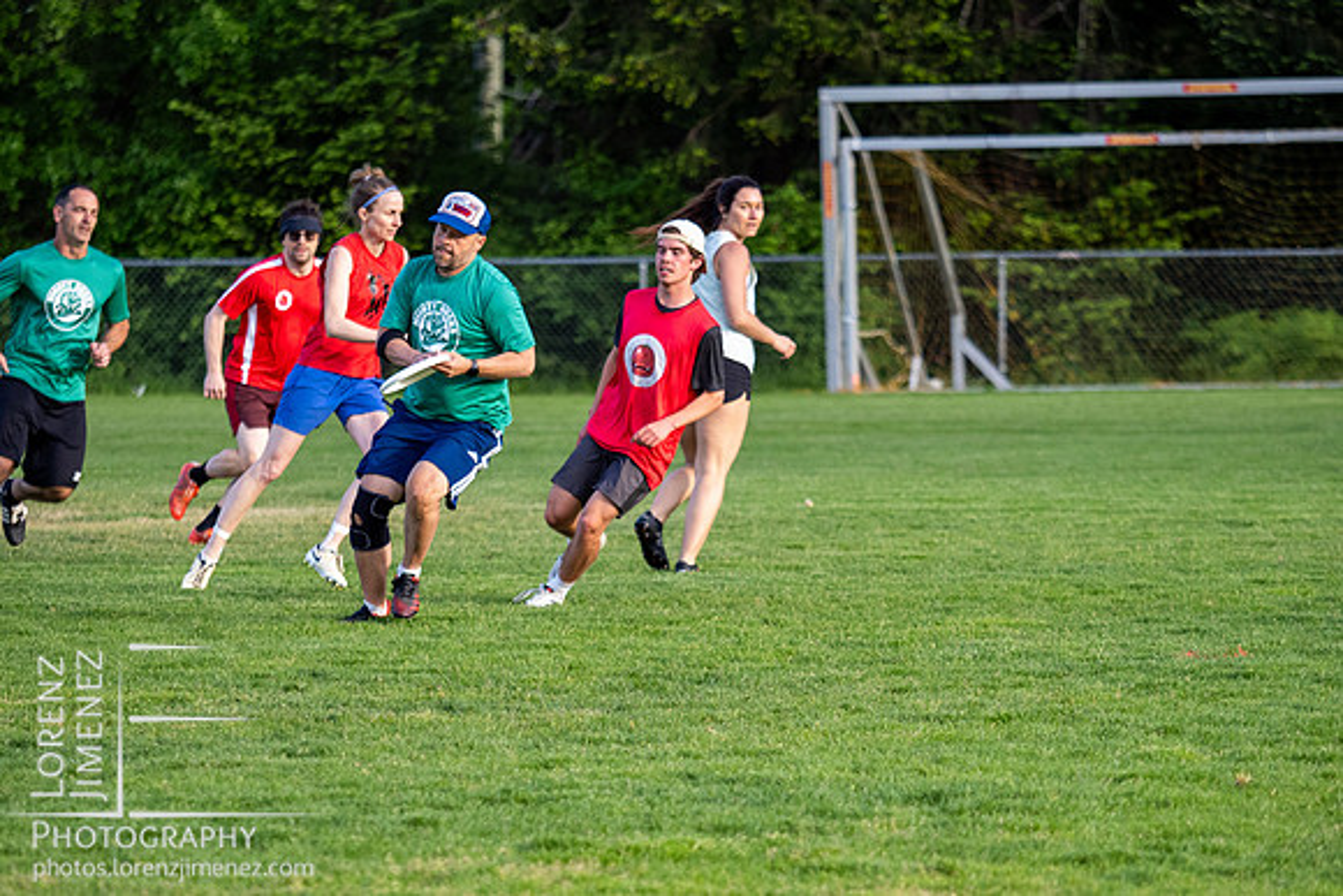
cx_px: 743
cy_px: 558
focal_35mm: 288
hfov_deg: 7.2
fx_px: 10732
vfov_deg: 4.8
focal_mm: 125
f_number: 2.8
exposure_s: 1/1000
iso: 400
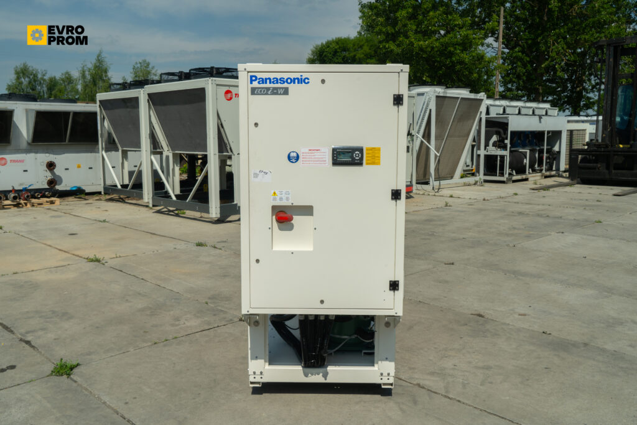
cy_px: 212
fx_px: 566
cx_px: 318
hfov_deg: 58.7
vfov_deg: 41.1
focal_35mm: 32
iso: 100
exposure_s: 1/160
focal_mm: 32
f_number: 11
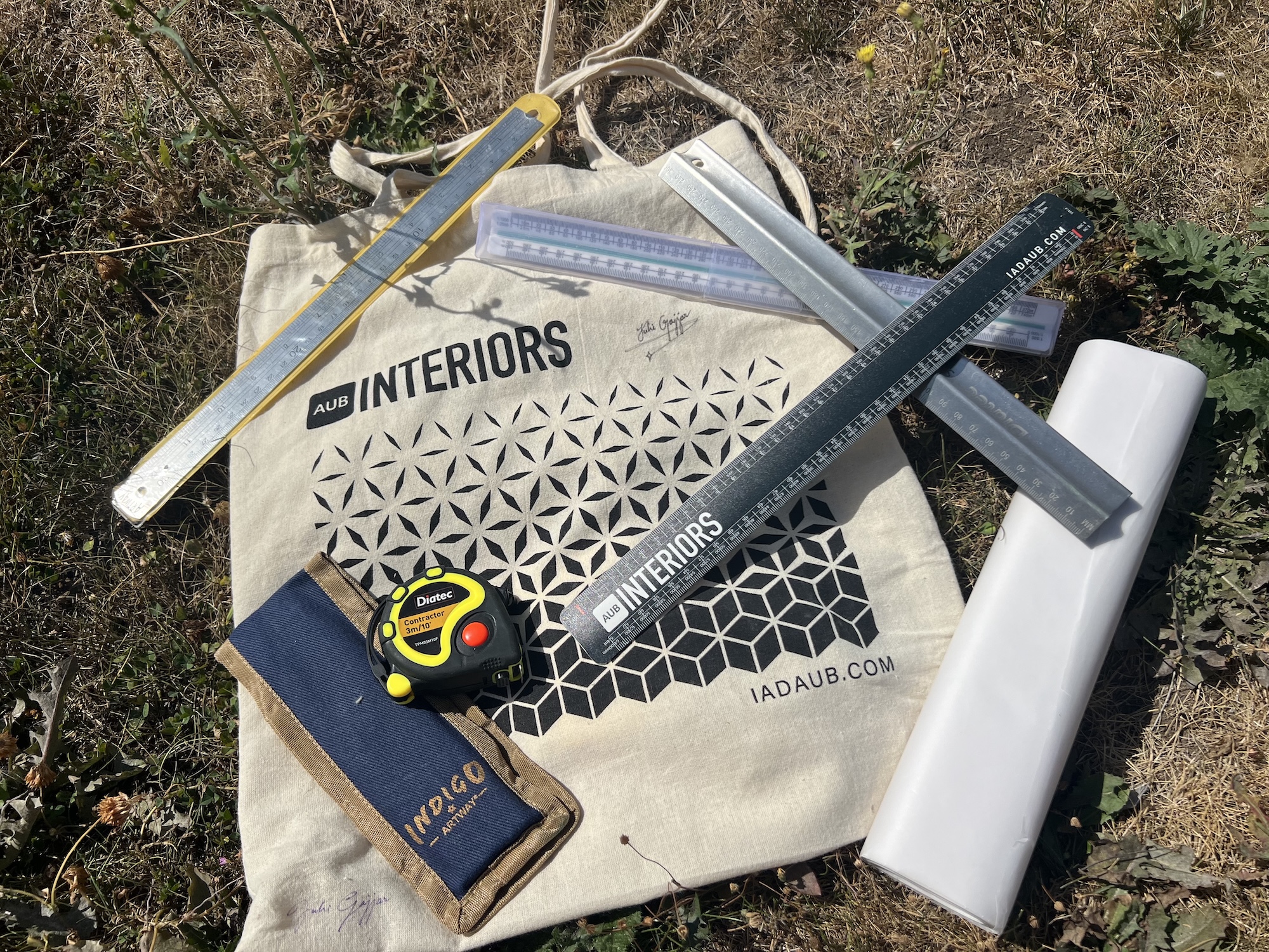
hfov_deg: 67.3
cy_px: 476
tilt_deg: -72.8
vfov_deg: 53.1
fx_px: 953
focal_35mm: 26
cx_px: 634
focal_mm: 5.7
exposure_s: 1/12658
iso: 50
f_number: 1.5
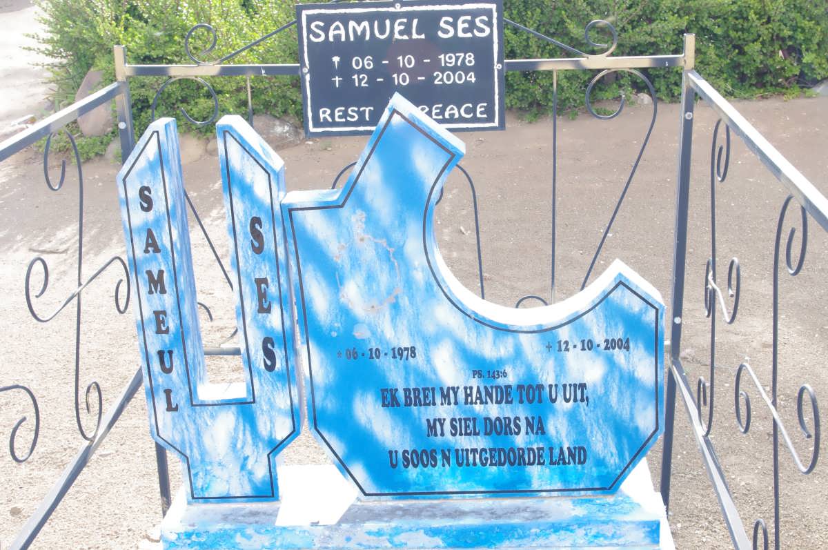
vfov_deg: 27.5
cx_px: 414
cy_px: 275
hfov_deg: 40.4
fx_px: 1126
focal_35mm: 49
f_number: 11
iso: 800
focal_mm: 32.5
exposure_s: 1/125
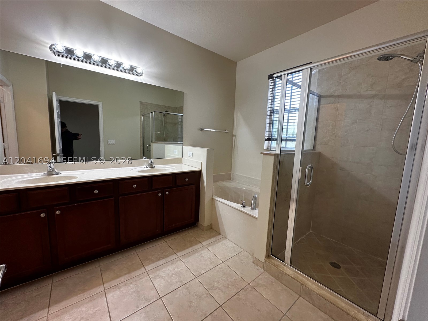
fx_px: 173
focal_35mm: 14
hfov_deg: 102.1
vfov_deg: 85.7
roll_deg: -2.3
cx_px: 214
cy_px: 160
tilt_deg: -5.8
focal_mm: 2.22
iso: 200
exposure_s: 1/120
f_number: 2.2
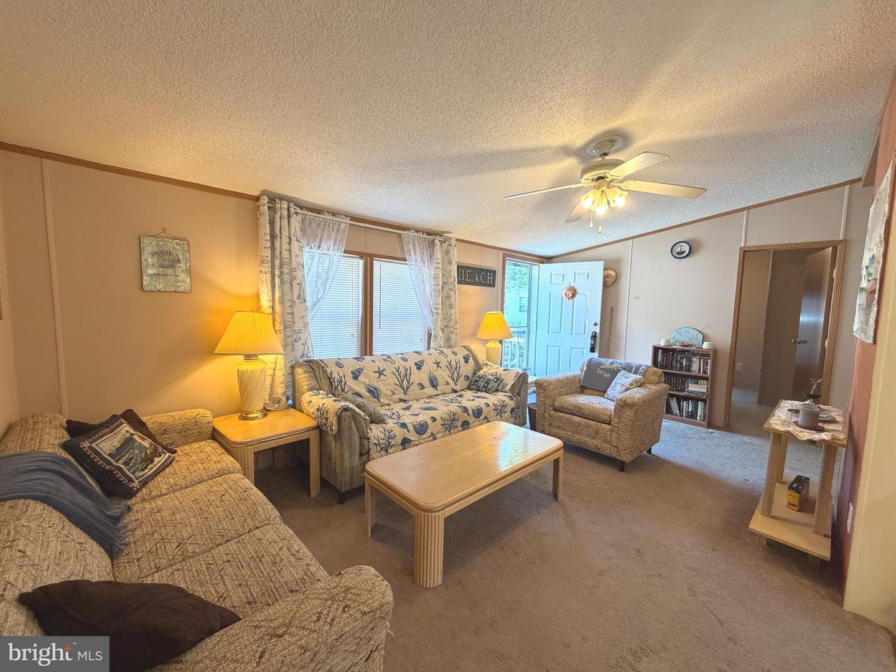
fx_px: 362
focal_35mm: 14
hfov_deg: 102.1
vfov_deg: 85.7
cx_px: 448
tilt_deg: -6.6
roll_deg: -1.6
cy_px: 336
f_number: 2.2
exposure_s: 1/120
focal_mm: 2.22
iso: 320
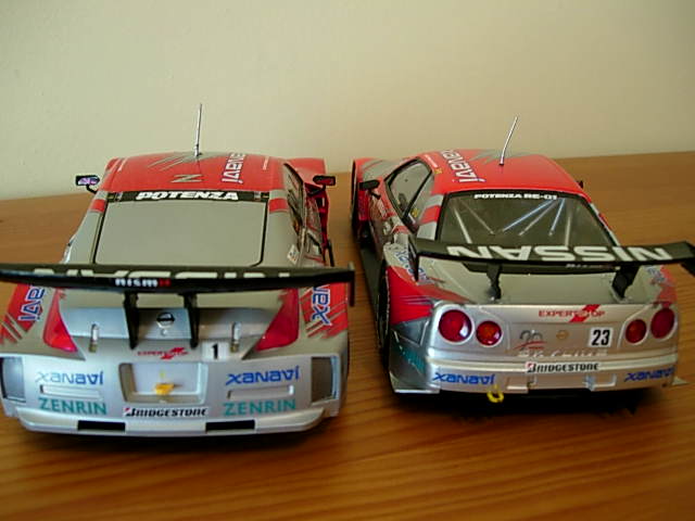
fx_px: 763
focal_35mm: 38
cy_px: 260
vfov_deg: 37.7
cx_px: 348
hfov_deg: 49.0
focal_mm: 7.8
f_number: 2.8
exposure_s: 1/32
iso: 112
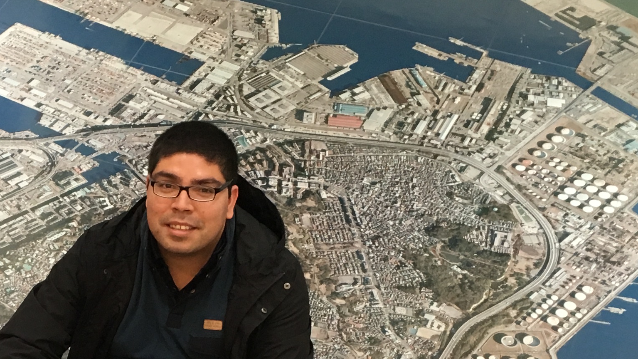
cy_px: 458
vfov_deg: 14.0
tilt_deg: -49.0
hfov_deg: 24.8
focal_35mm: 83
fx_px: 1404
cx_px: 54
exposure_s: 1/30
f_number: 2.2
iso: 80
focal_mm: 4.15
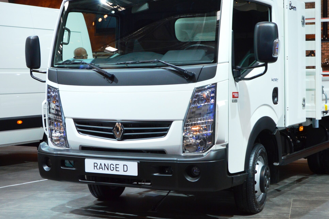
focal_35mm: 42
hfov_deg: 46.3
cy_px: 96
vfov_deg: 32.1
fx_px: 381
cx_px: 207
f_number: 5.6
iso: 400
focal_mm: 21
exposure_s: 1/125
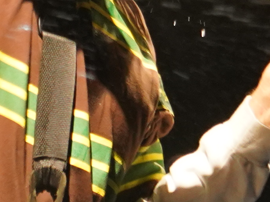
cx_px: 278
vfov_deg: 1.7
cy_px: -147
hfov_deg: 2.2
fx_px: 6885
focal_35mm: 883
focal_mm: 105
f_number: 4
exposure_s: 1/160
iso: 2500
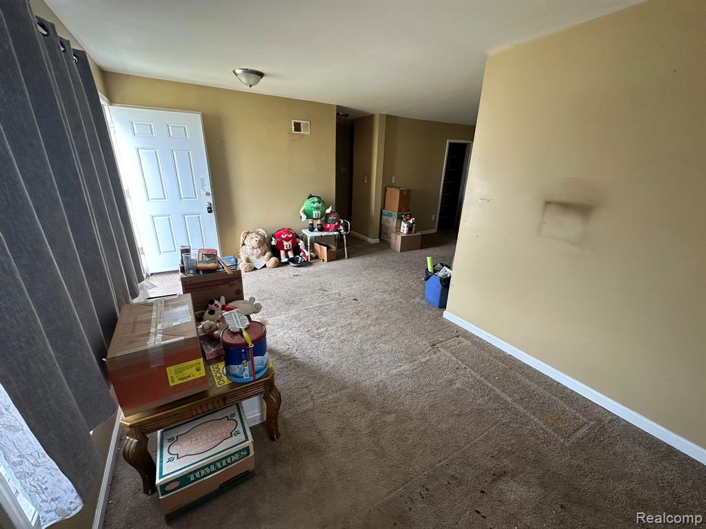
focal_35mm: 14
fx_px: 286
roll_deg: -0.3
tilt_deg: -18.3
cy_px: 264
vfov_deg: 85.7
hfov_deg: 102.1
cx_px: 353
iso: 160
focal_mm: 2.22
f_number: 2.2
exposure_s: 1/99
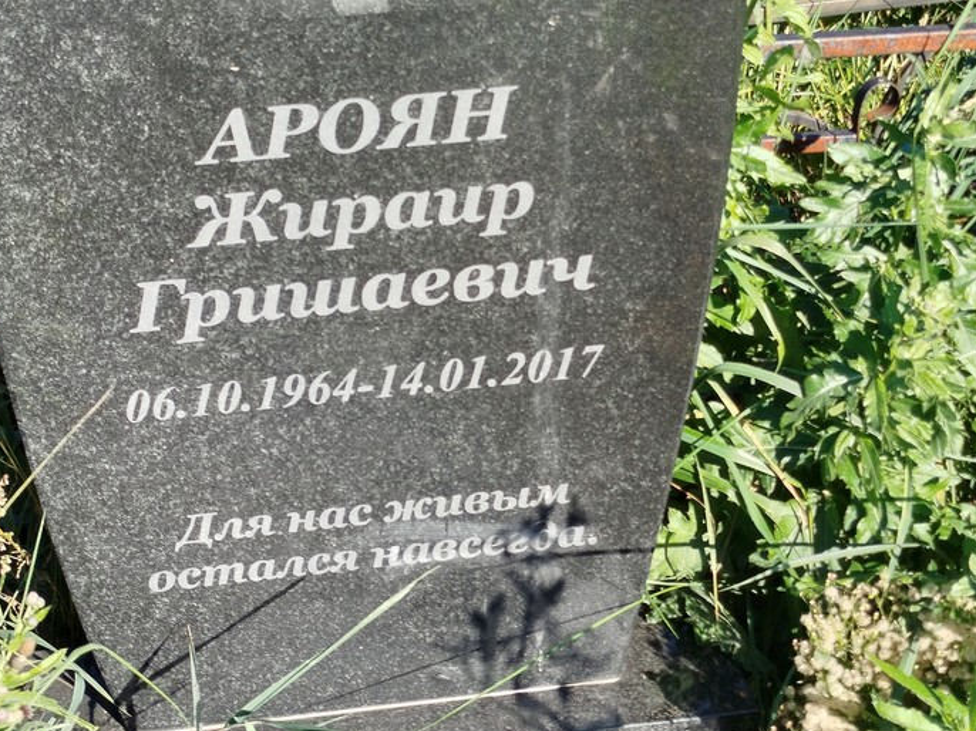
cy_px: 313
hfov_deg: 63.1
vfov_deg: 49.6
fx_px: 789
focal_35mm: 28
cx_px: 413
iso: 50
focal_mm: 5.31
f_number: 1.7
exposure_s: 1/266
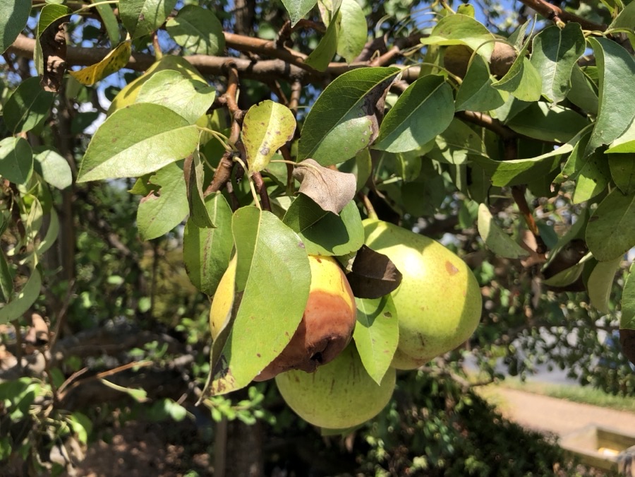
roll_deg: +4.2
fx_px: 514
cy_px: 238
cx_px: 318
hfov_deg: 63.4
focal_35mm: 28
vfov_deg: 49.7
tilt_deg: +4.0
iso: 20
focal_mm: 4
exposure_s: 1/1156
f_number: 1.8
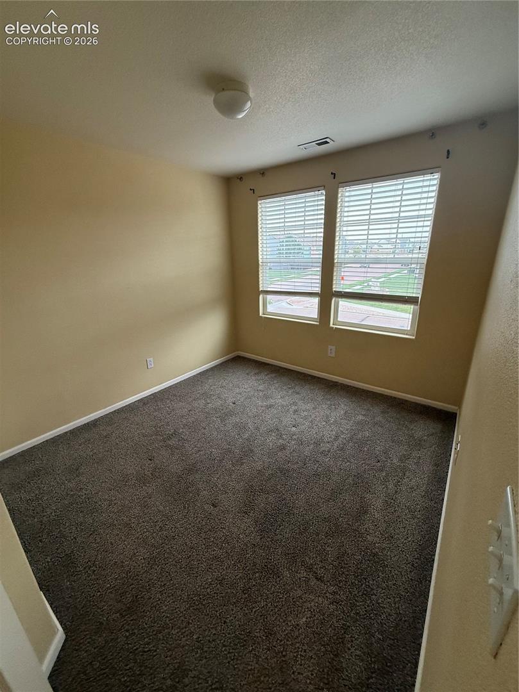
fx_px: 280
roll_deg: +0.8
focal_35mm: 14
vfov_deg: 102.1
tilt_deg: -17.3
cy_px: 346
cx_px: 260
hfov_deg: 85.6
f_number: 2.2
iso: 160
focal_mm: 2.22
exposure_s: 1/99
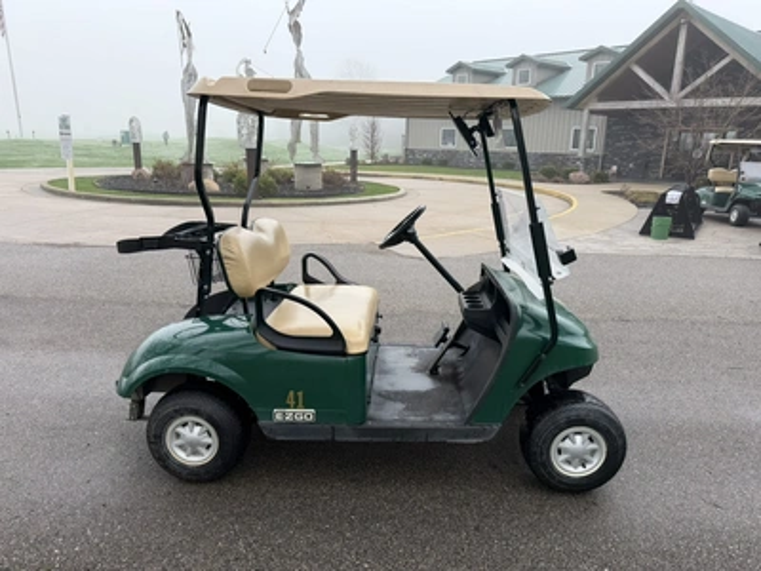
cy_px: 286
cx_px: 380
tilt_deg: -7.7
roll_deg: -2.8
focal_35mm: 24
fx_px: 528
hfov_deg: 71.6
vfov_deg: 56.8
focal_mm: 6.76
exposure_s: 1/1046
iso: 80
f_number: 1.78
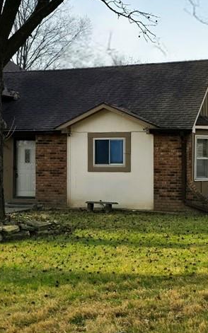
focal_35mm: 53
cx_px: 37
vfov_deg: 37.6
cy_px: 98
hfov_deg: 24.0
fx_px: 481
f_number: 1.7
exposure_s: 1/3550
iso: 80
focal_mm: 6.3
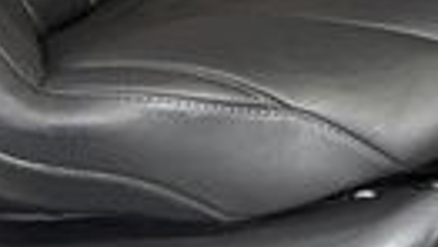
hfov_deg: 14.0
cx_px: 893
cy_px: -144
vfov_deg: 9.2
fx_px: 1488
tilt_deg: -9.4
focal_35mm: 128
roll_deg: +1.4
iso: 80
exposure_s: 1/15
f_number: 1.78
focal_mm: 6.76
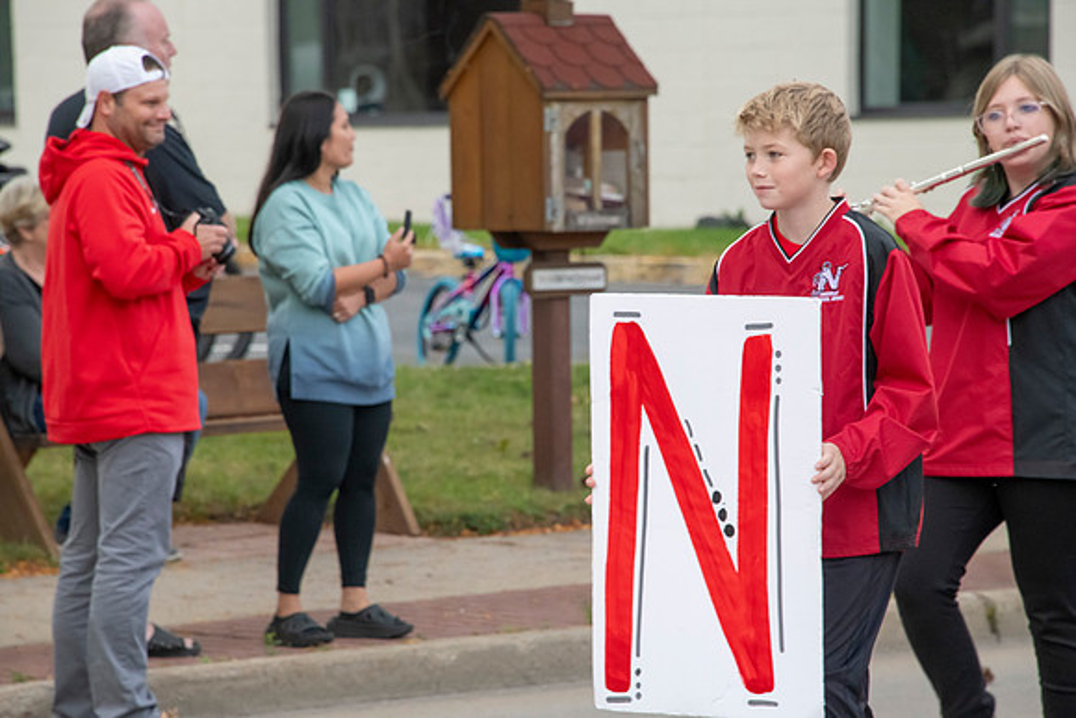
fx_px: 8968
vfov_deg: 4.6
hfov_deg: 6.9
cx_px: 538
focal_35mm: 300
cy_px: 359
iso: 3200
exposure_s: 1/320
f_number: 11
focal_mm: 300
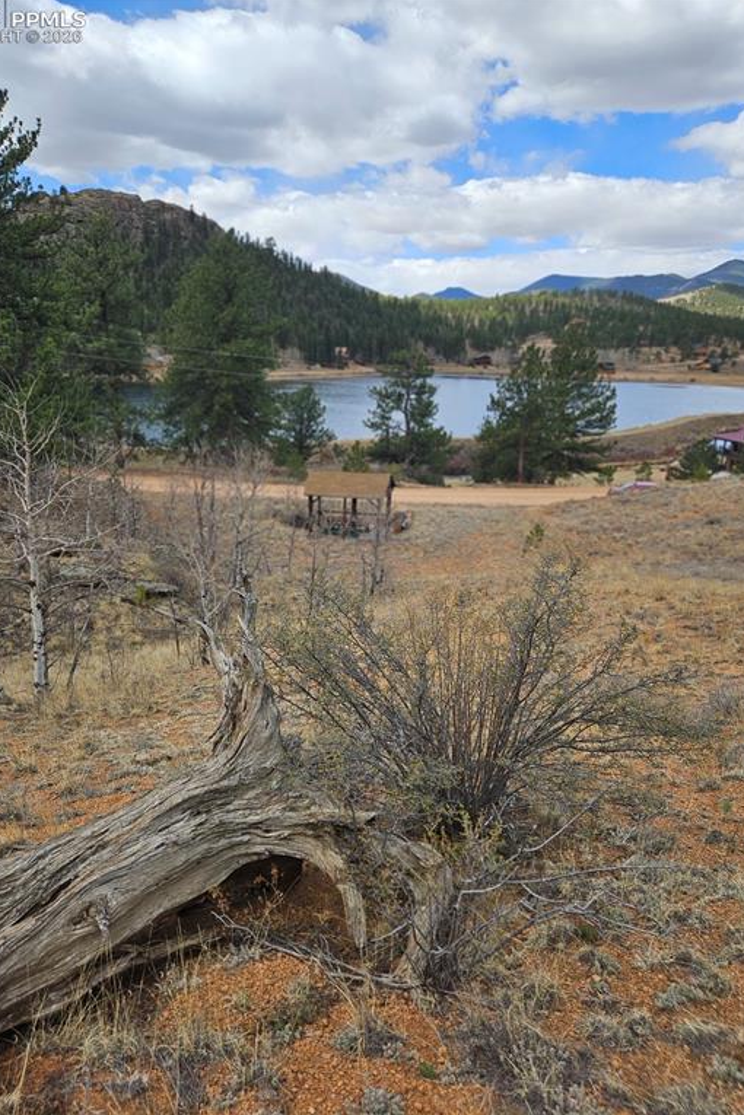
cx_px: 341
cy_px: 557
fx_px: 744
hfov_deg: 53.1
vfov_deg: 73.7
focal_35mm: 24
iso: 25
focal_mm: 5.4
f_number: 1.8
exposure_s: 1/1205
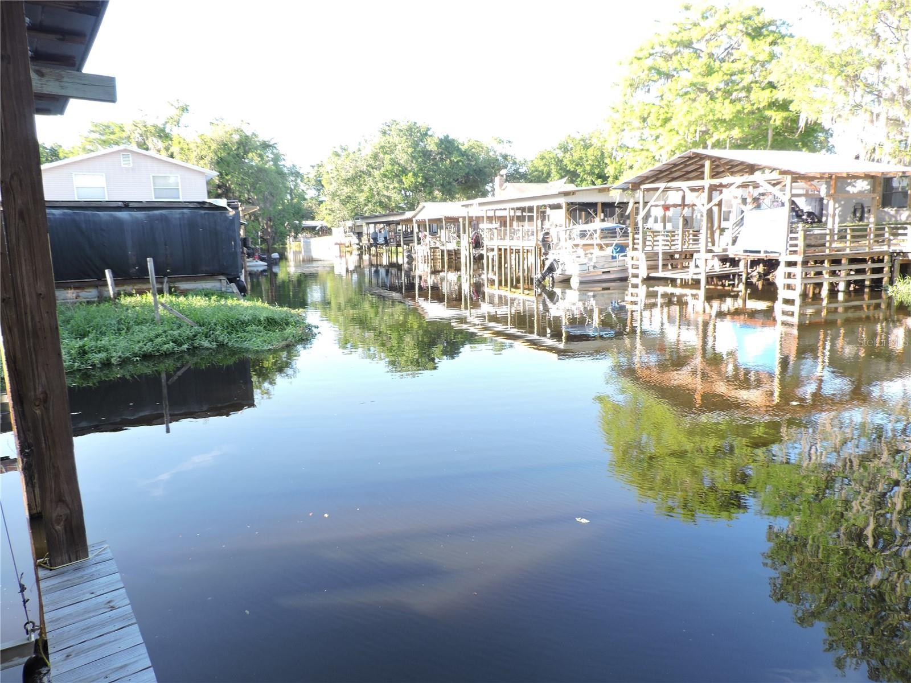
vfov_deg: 56.8
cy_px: 342
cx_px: 456
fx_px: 632
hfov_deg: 71.6
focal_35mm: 24
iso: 100
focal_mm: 4.3
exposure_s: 1/80
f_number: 3
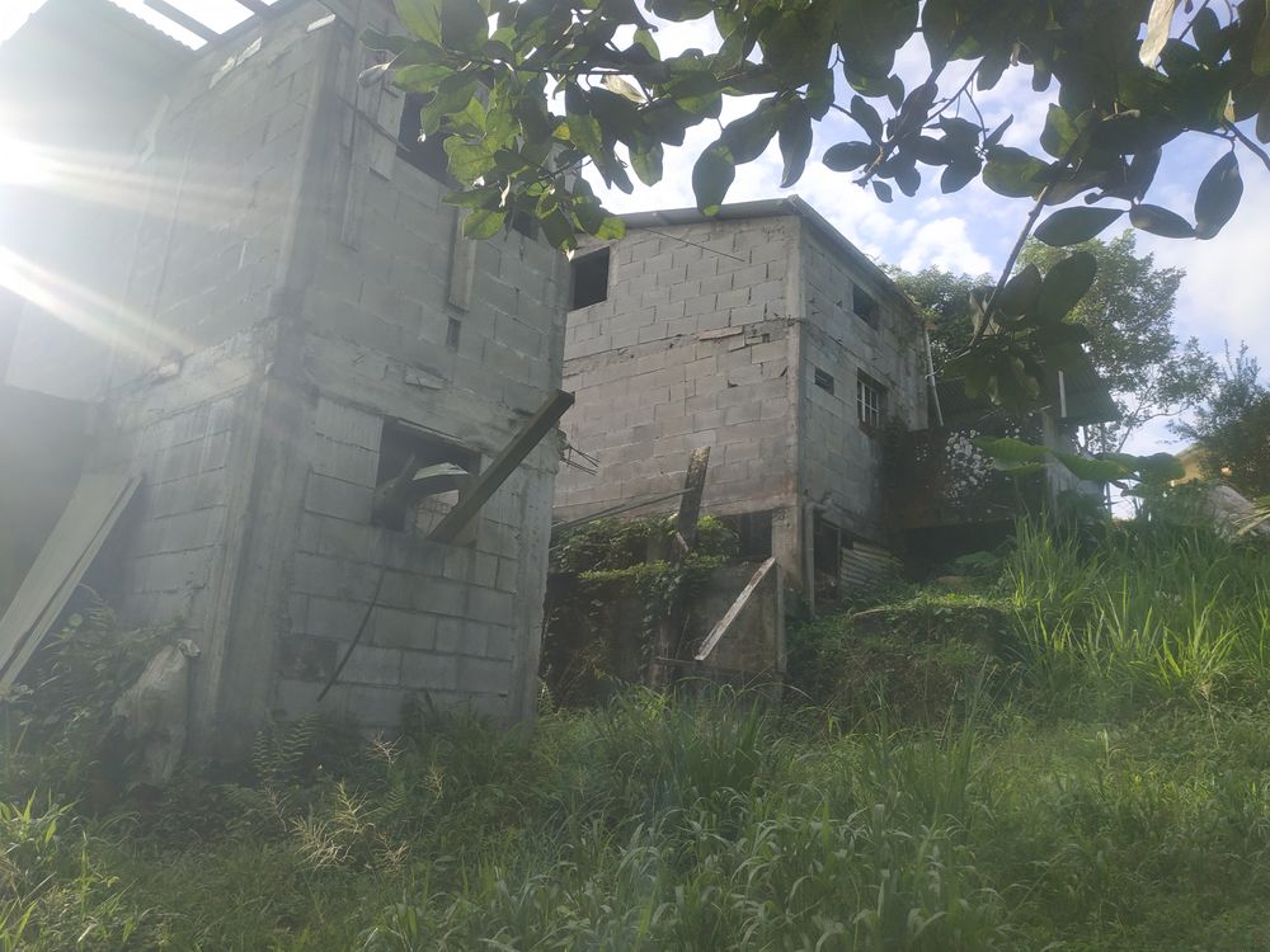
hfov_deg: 71.6
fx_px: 881
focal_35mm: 24
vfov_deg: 56.8
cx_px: 635
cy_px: 476
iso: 200
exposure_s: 1/1243
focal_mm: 3.94
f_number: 1.9
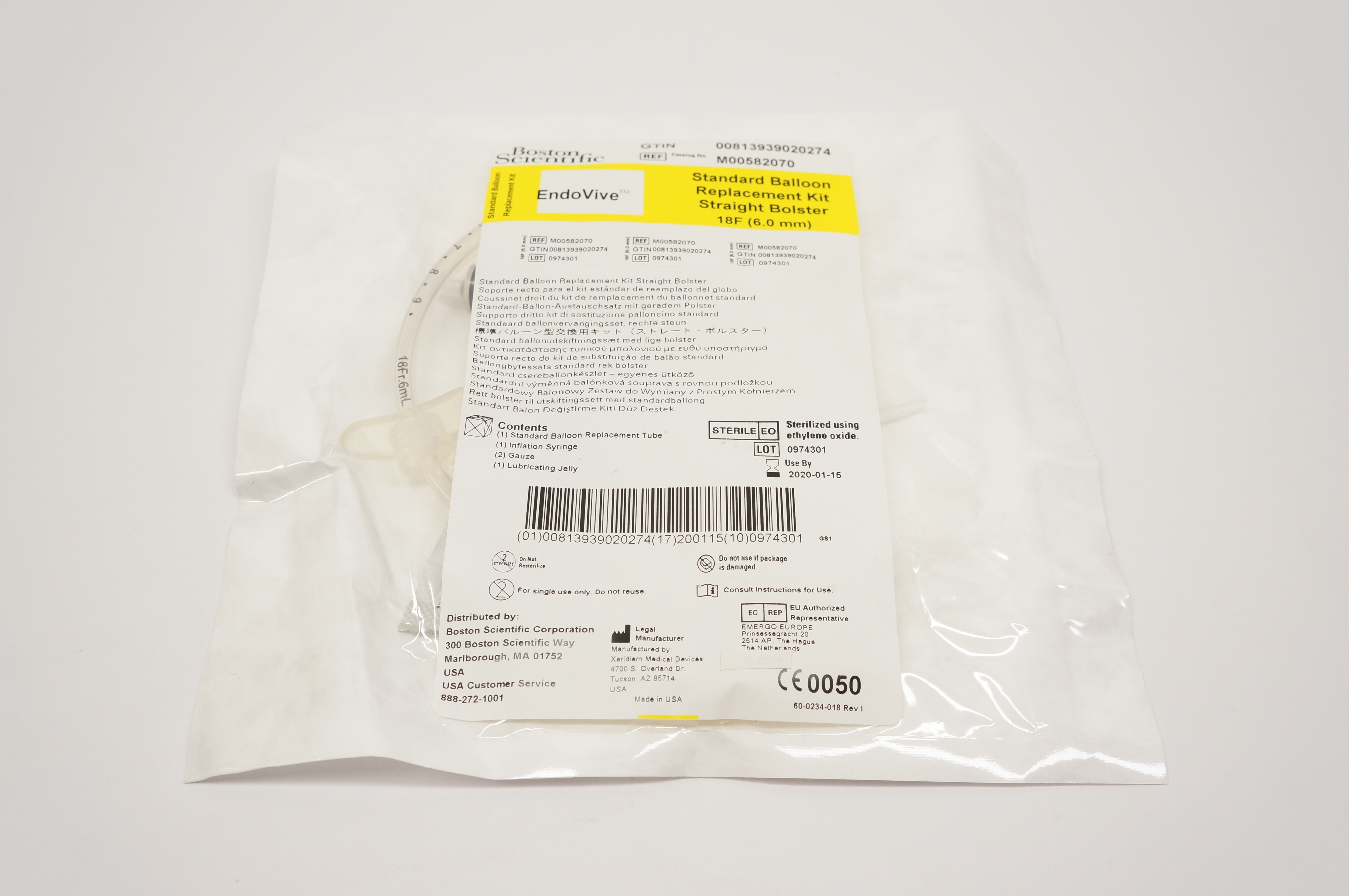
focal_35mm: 33
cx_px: 674
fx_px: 1235
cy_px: 448
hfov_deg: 57.3
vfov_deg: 39.9
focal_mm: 22
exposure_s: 1/80
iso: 400
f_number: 6.3
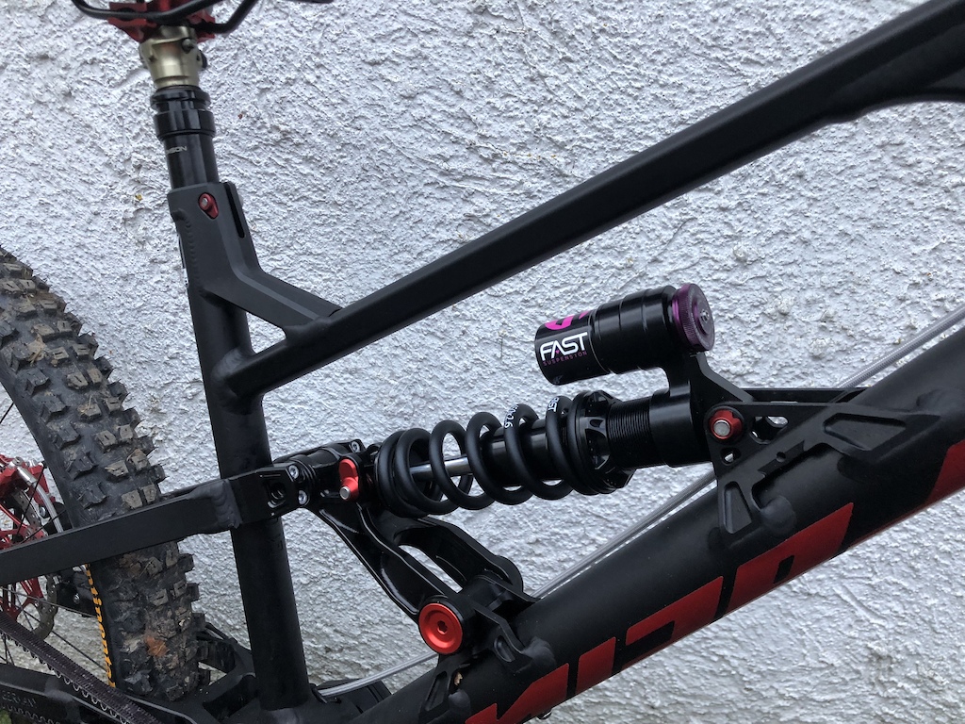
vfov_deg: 49.7
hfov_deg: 63.4
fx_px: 781
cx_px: 482
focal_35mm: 28
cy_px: 362
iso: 40
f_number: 1.8
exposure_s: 1/17
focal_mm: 3.99
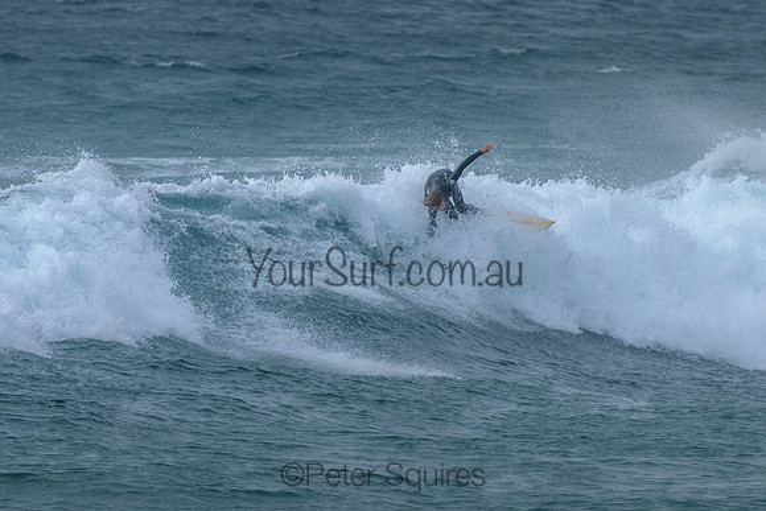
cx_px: 433
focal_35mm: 550
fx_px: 11712
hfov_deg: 3.7
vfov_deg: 2.5
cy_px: 242
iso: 500
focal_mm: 400
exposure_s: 1/2000
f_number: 8
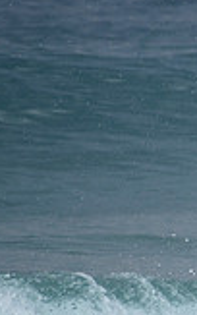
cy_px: 287
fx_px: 15578
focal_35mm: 1815
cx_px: 473
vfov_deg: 1.2
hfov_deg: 0.7
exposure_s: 1/2000
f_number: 5.6
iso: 180
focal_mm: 500
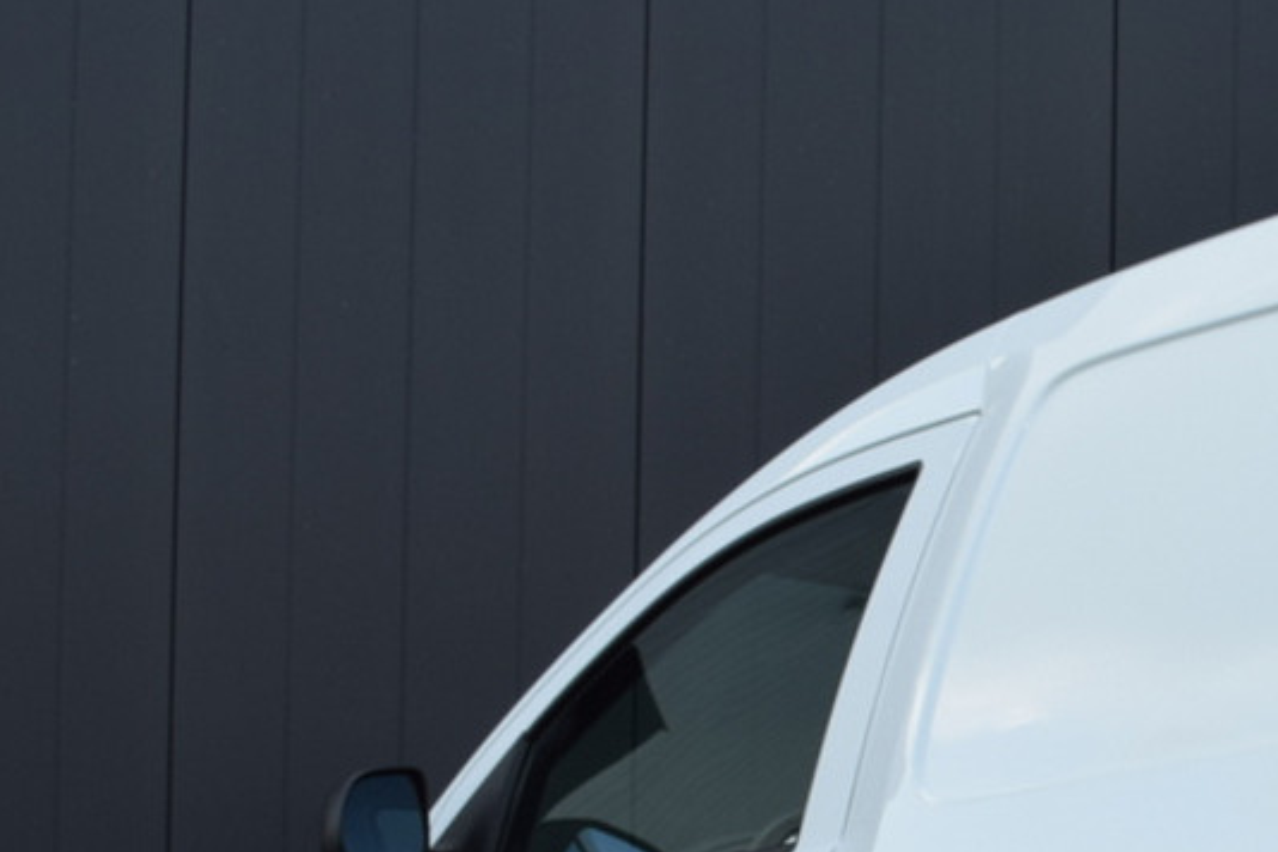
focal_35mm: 98
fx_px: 3490
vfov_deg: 13.6
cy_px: 994
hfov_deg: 19.4
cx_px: 1594
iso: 400
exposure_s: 1/250
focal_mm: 25
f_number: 8
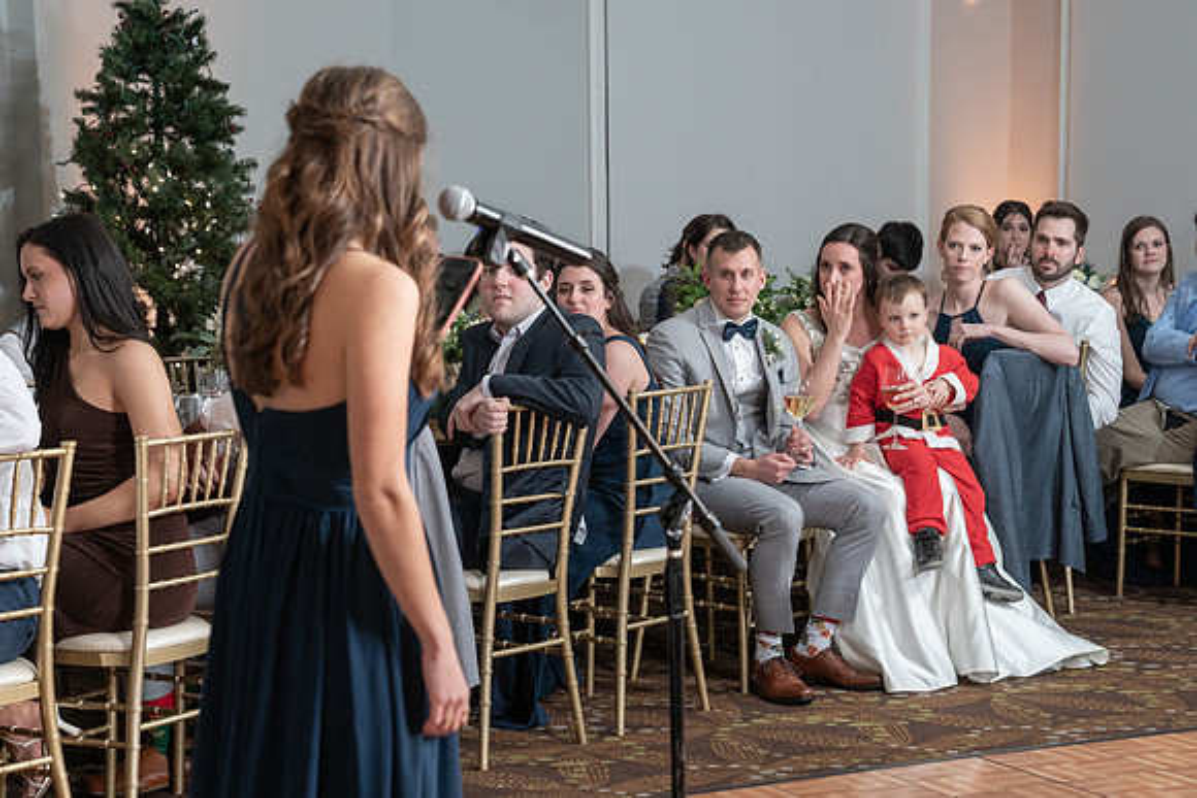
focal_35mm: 80
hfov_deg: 25.5
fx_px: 2644
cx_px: 571
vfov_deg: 17.2
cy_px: 413
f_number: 5
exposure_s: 1/200
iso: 2000
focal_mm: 70
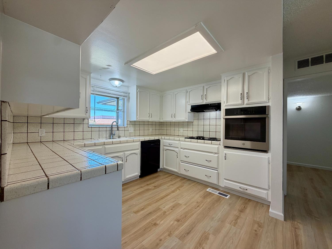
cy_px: 124
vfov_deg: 85.7
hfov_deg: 102.1
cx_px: 166
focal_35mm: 14
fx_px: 134
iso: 100
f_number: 2.2
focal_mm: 2.22
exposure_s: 1/120
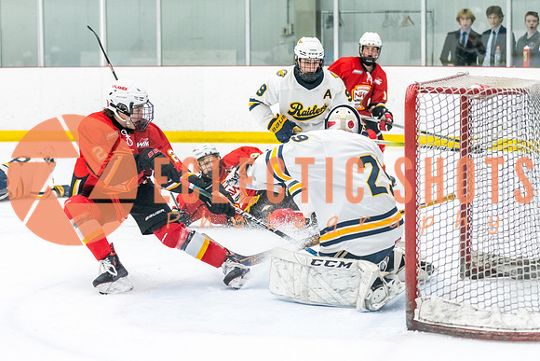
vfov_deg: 11.3
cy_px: 224
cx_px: 157
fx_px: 1818
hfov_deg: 16.8
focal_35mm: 121
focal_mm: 82
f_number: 2.8
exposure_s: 1/800
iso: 3200
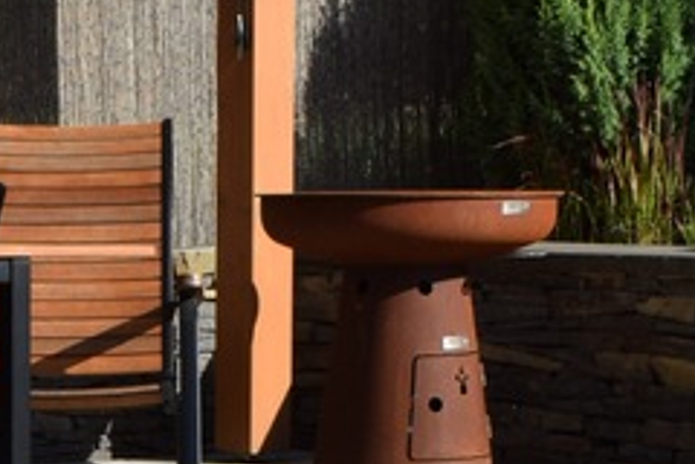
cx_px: 116
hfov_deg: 14.2
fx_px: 2780
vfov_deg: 8.9
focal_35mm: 144
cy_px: 979
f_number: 9
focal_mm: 18
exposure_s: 1/320
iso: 200
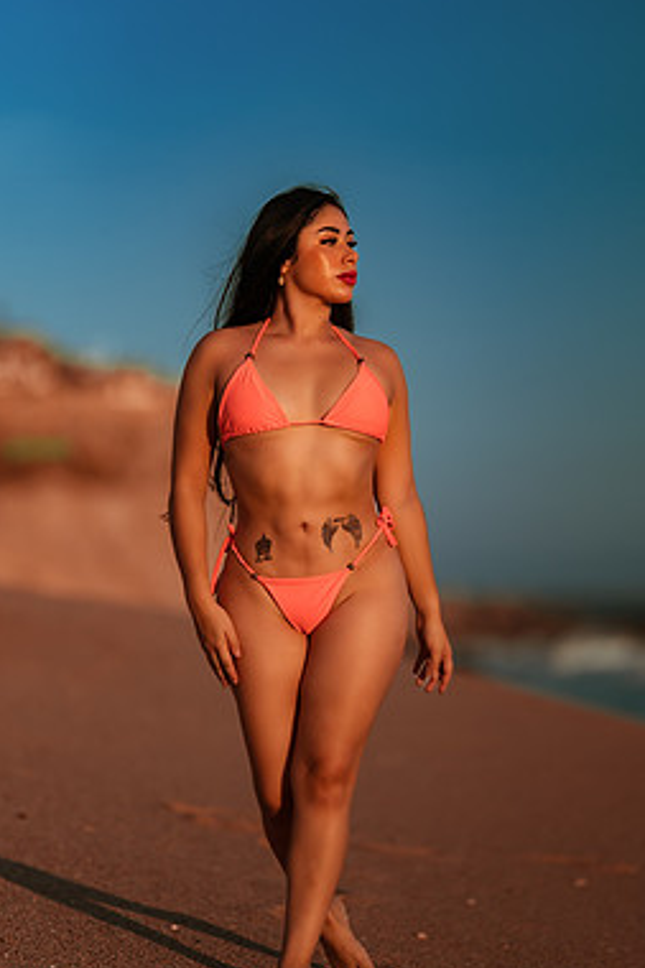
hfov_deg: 8.6
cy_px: 494
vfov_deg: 12.8
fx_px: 4304
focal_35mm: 160
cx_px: 314
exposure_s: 1/6400
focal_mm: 135
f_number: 1.8
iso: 100
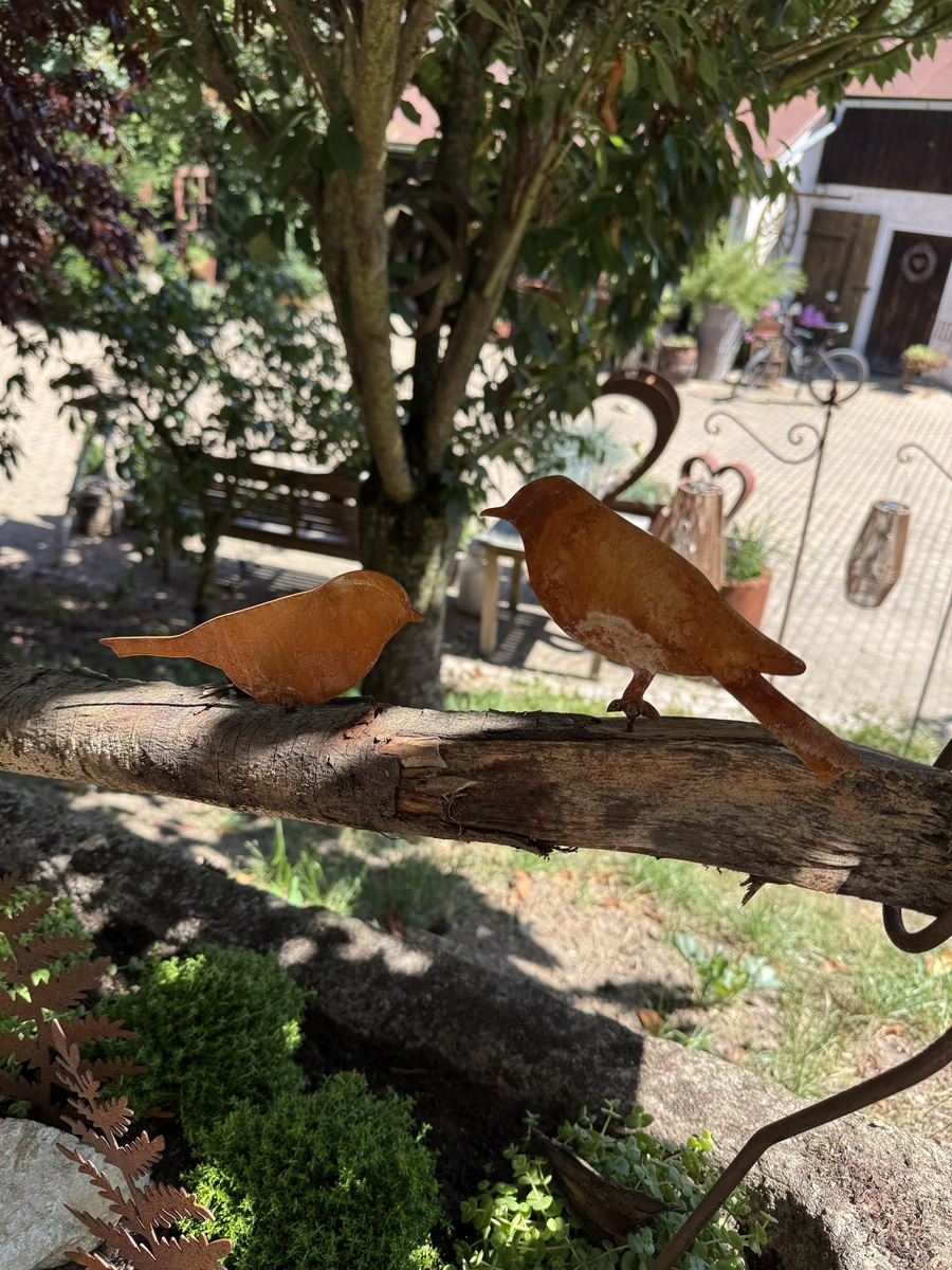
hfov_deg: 56.8
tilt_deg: -29.0
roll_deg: -3.8
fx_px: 880
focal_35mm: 24
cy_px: 635
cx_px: 476
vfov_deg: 71.6
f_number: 1.78
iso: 80
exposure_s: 1/876
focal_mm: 6.76
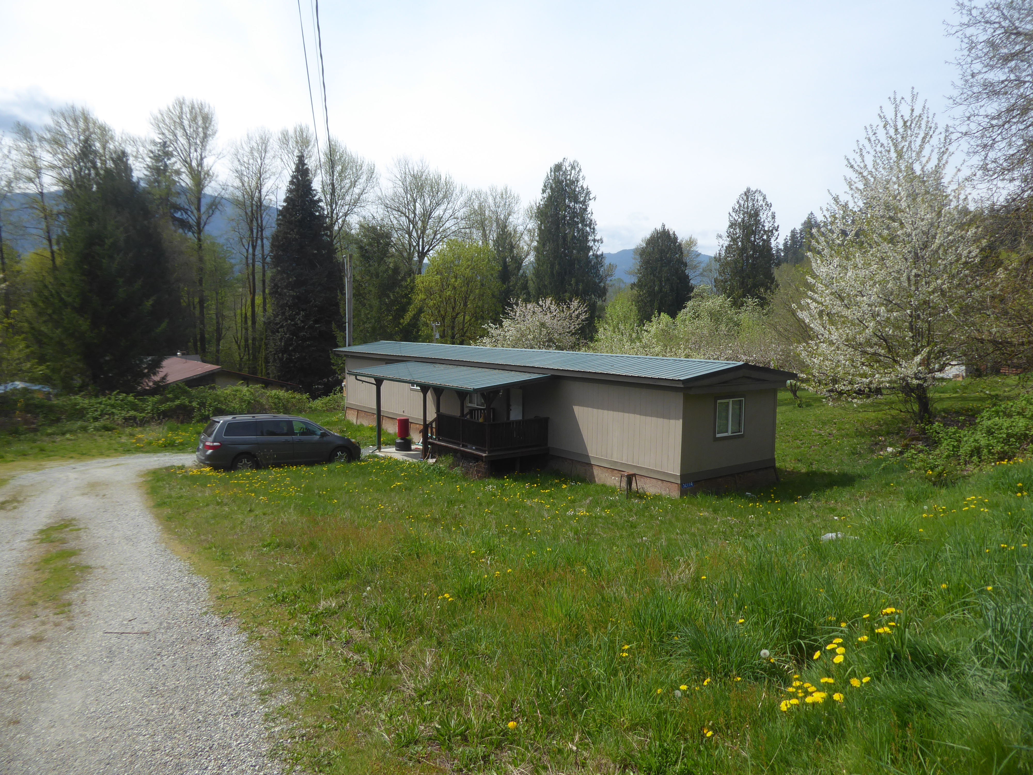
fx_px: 716
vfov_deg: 56.8
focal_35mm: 24
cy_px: 388
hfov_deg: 71.6
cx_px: 516
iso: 80
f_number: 3.3
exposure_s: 1/800
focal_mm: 4.3
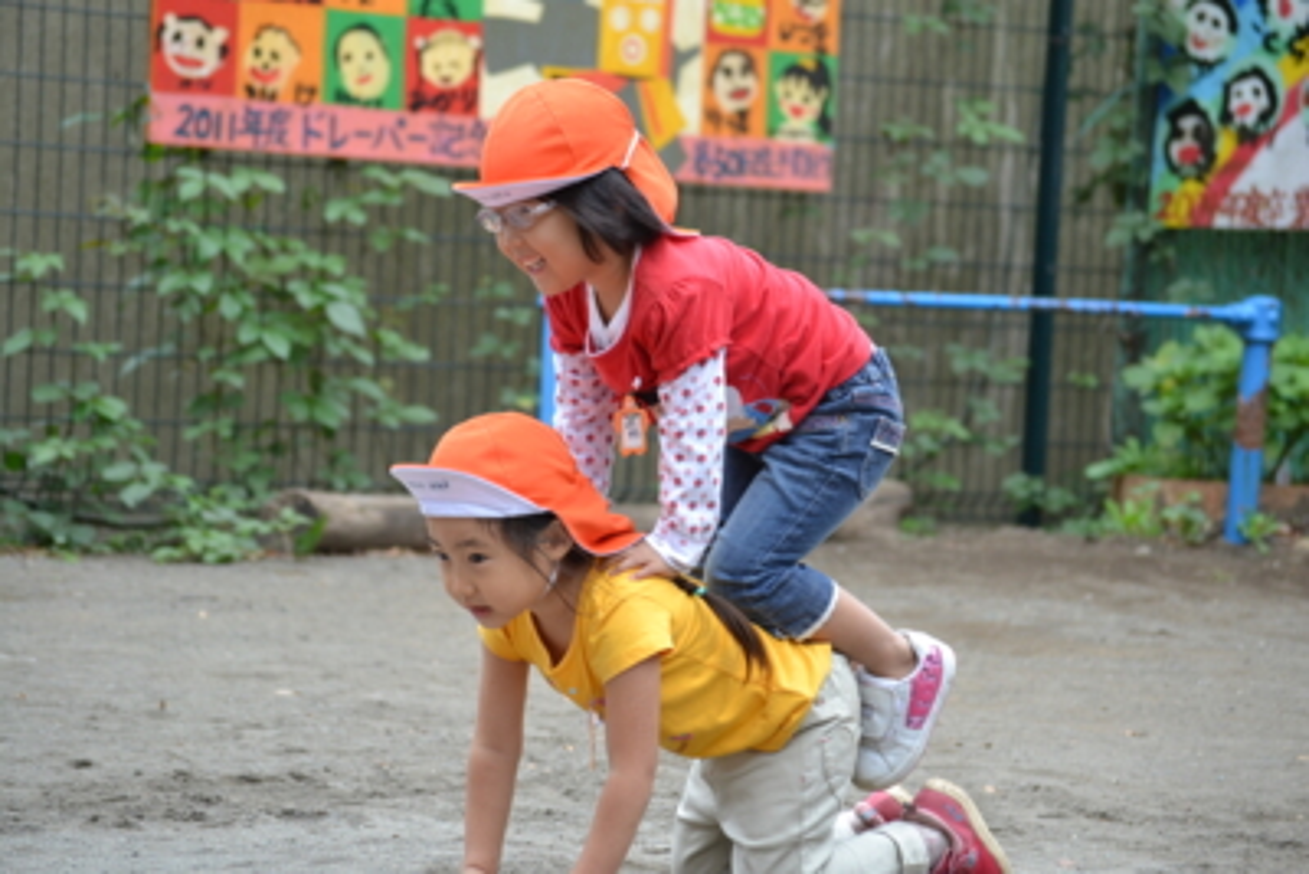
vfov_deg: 9.3
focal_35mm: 147
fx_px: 5347
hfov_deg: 14.0
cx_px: 654
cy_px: 437
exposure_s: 1/125
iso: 400
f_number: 5.6
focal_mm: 98
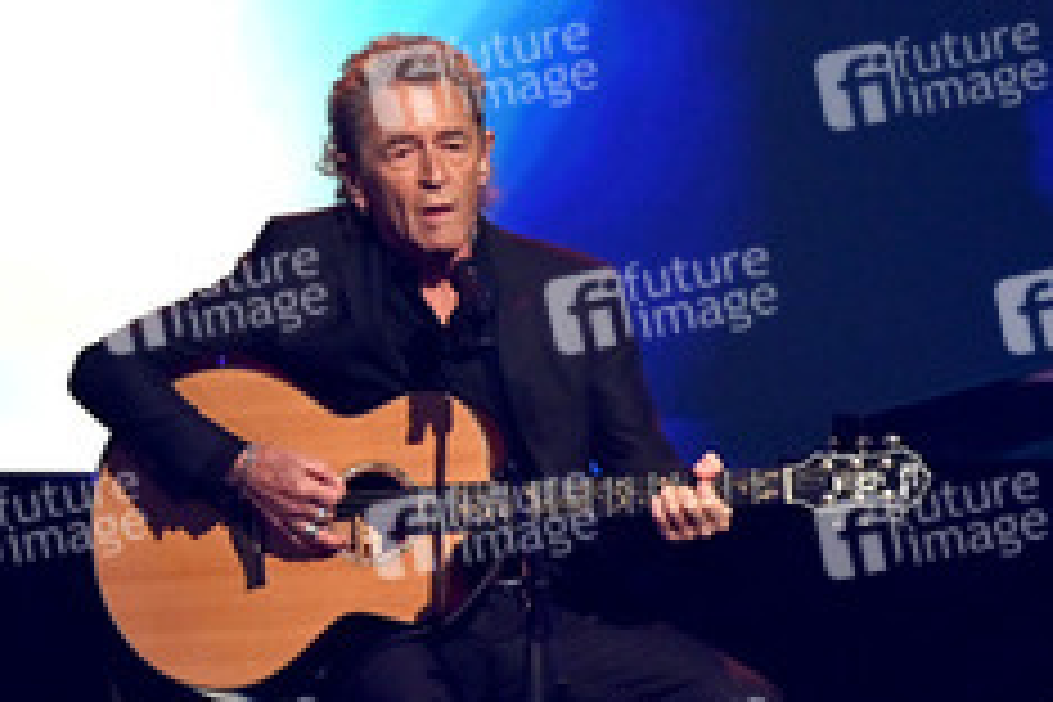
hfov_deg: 5.4
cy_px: 639
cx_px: 540
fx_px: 11260
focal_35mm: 385
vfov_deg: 3.6
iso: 1600
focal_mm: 200
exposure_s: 1/400
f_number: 2.8
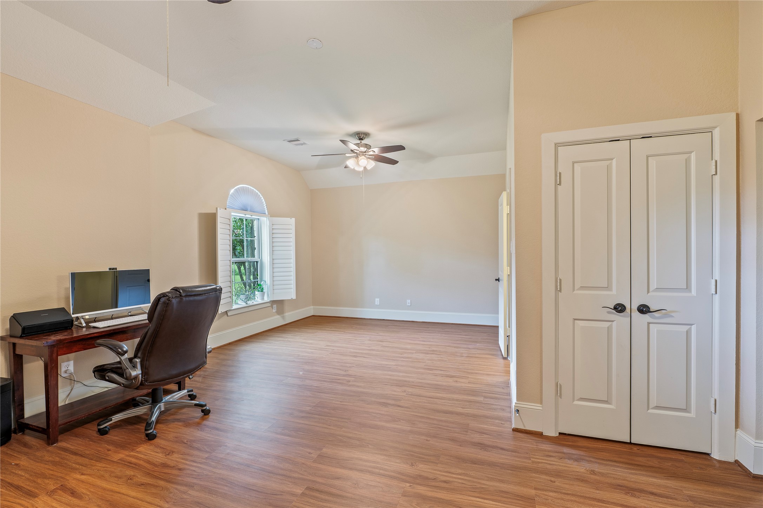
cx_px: 382
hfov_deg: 104.3
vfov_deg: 81.1
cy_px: 254
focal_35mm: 14
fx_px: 296
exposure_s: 2
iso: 125
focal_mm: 14
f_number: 6.3
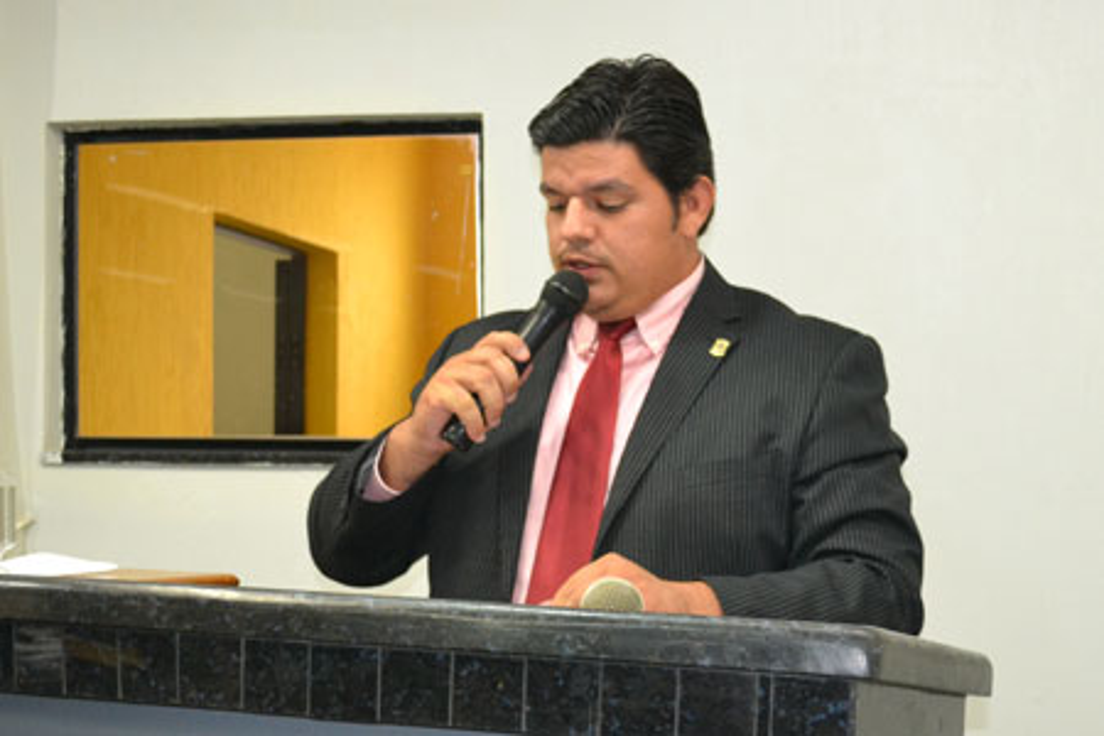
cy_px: 368
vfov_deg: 31.9
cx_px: 552
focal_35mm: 42
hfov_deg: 46.4
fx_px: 1288
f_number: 4.5
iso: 1800
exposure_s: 1/60
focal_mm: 28
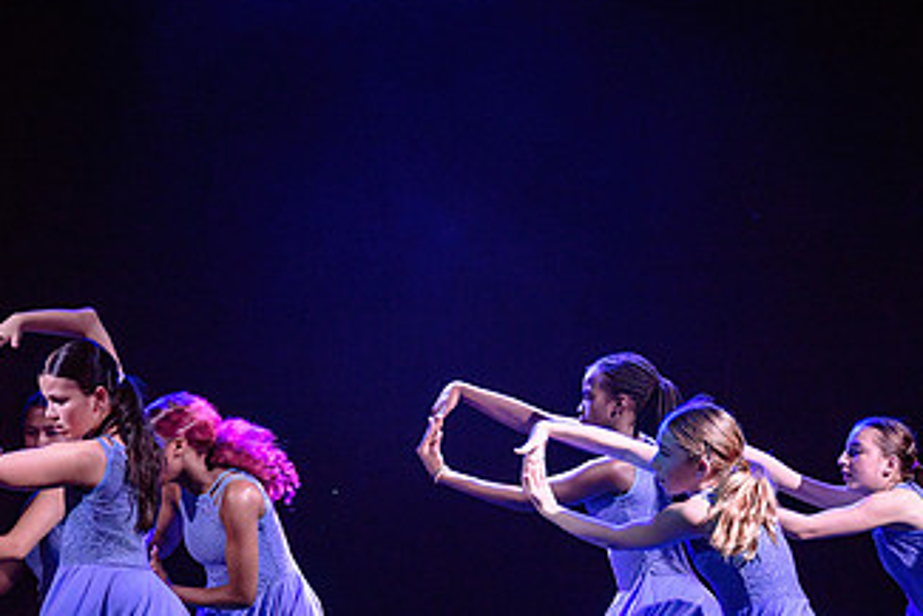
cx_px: 475
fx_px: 5771
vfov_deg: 6.1
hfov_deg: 9.1
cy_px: 399
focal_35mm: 225
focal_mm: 102
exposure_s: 1/200
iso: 1600
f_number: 2.8
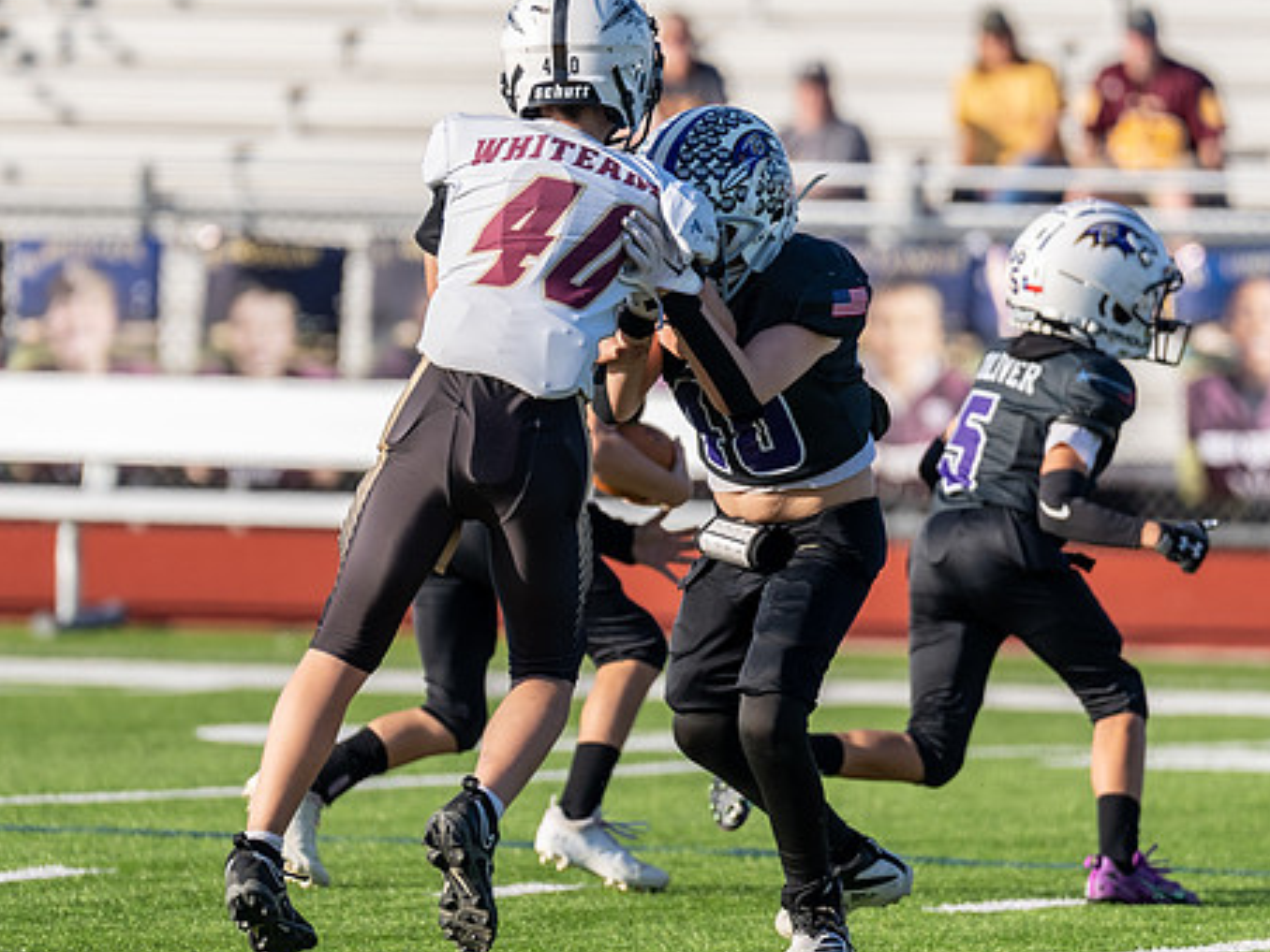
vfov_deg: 2.8
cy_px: 516
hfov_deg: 3.8
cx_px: 626
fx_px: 19151
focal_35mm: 522
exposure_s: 1/1600
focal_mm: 200
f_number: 2.8
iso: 100
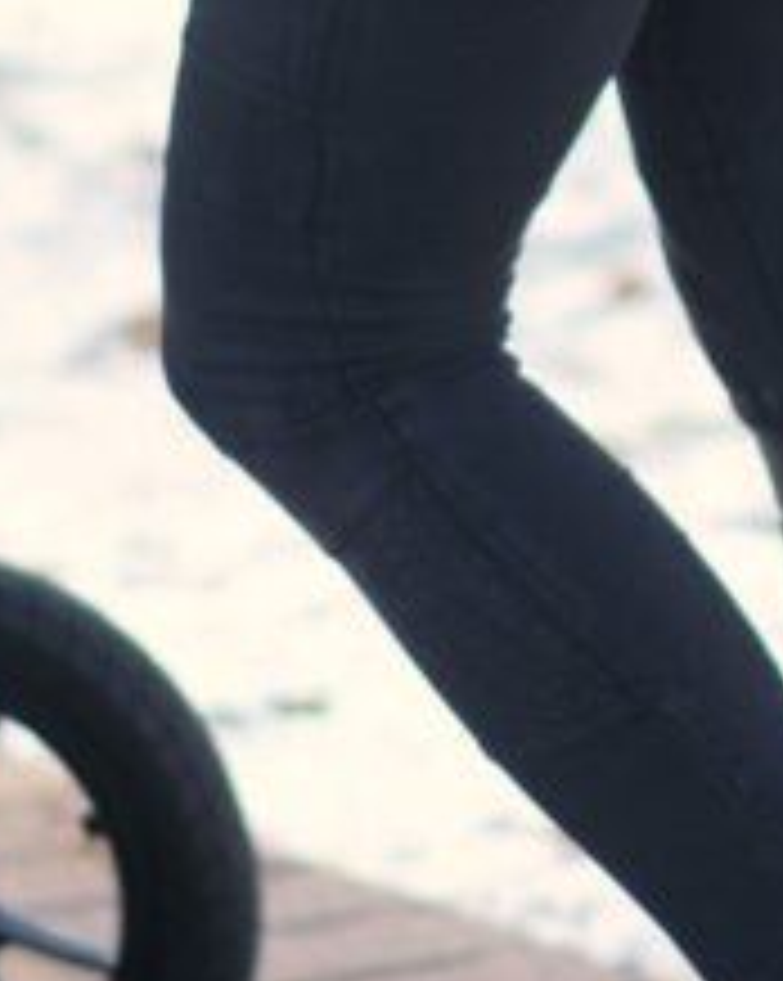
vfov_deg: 4.6
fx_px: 12241
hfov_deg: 3.7
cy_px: -448
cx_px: 958
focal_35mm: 422
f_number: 2
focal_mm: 85
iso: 100
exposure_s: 1/800
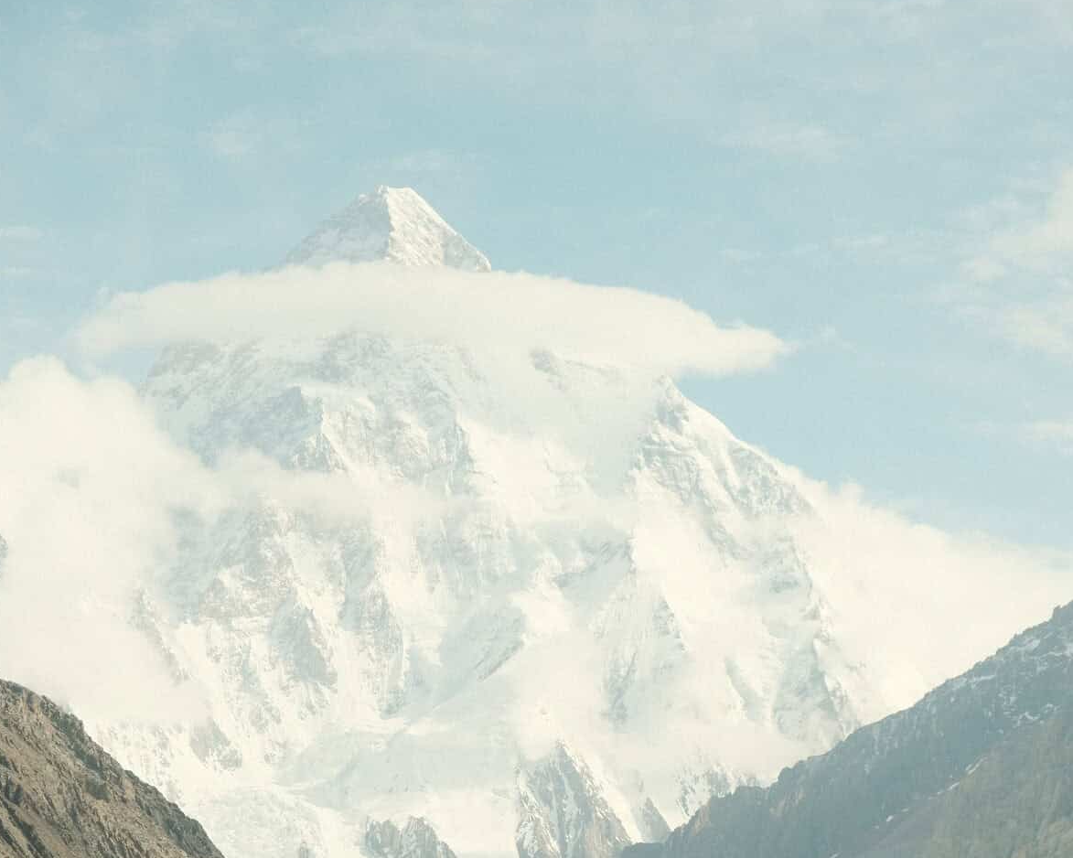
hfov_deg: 17.8
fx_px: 3429
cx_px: 535
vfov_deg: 14.1
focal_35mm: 108
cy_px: 785
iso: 640
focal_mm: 50.5
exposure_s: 1/680
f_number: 8
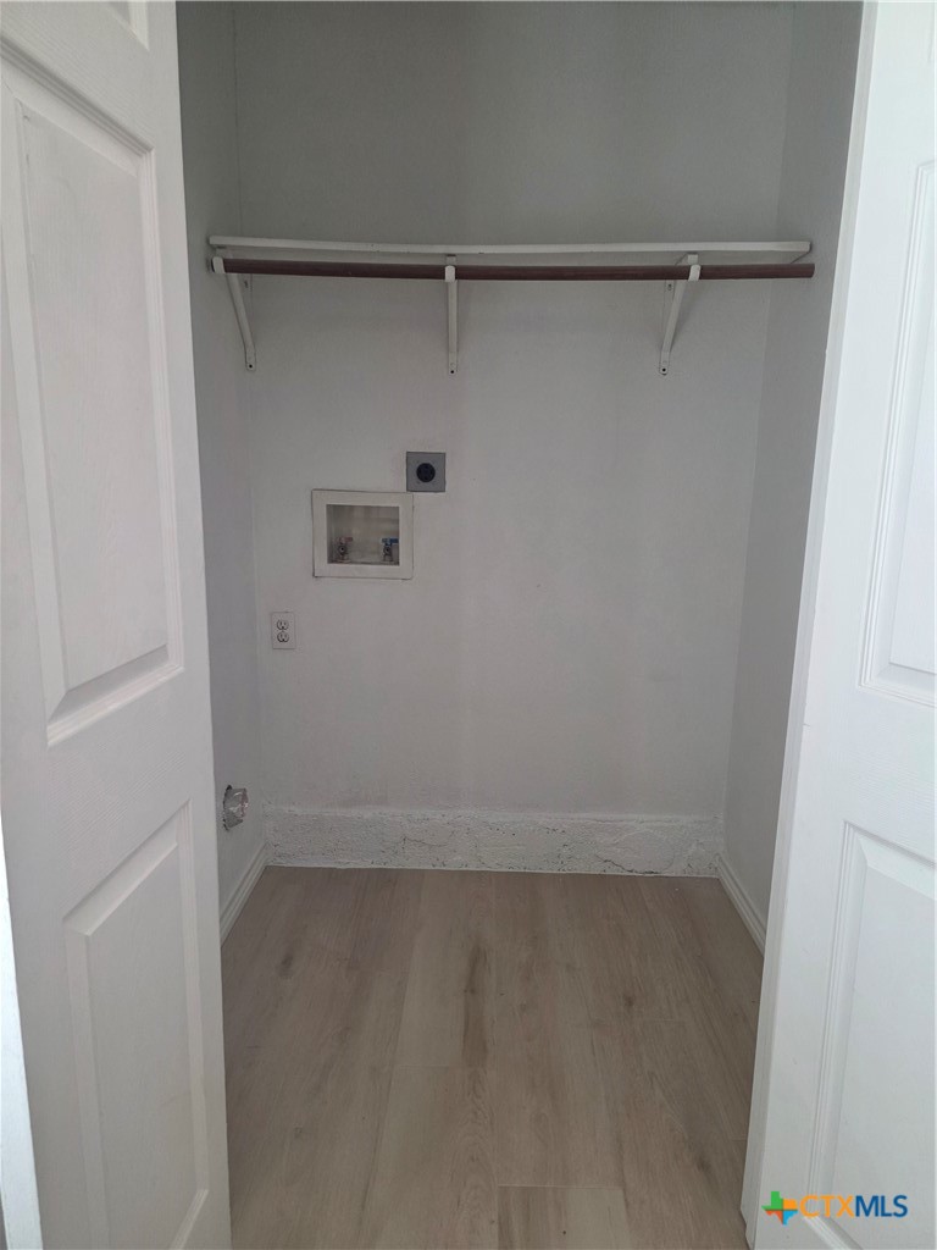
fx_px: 830
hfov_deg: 58.9
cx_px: 468
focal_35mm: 23
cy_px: 625
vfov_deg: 73.9
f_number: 1.7
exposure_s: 1/180
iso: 250
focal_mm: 6.3
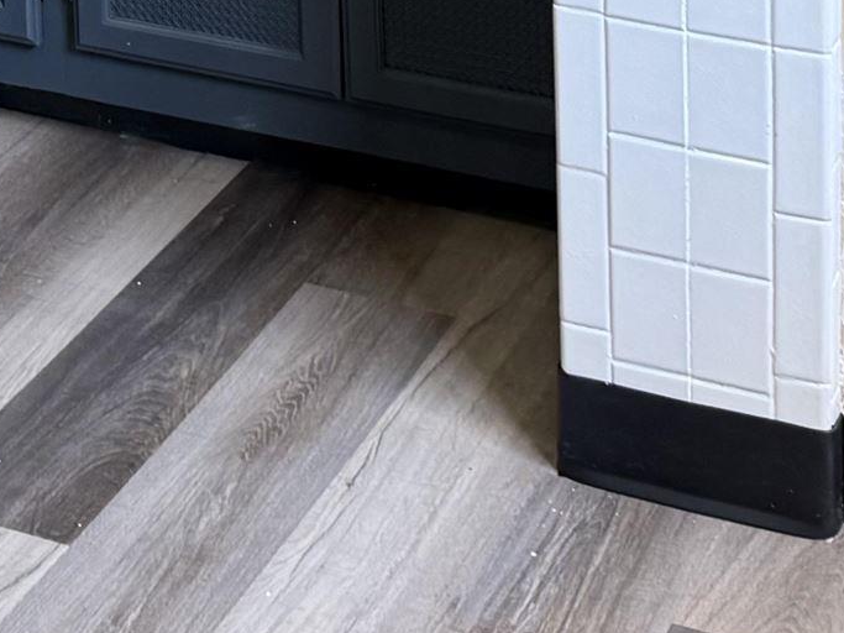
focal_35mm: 108
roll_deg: +1.6
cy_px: -680
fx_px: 2633
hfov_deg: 18.1
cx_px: 238
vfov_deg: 12.0
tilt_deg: -8.0
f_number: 1.78
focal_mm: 6.76
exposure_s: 1/120
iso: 125
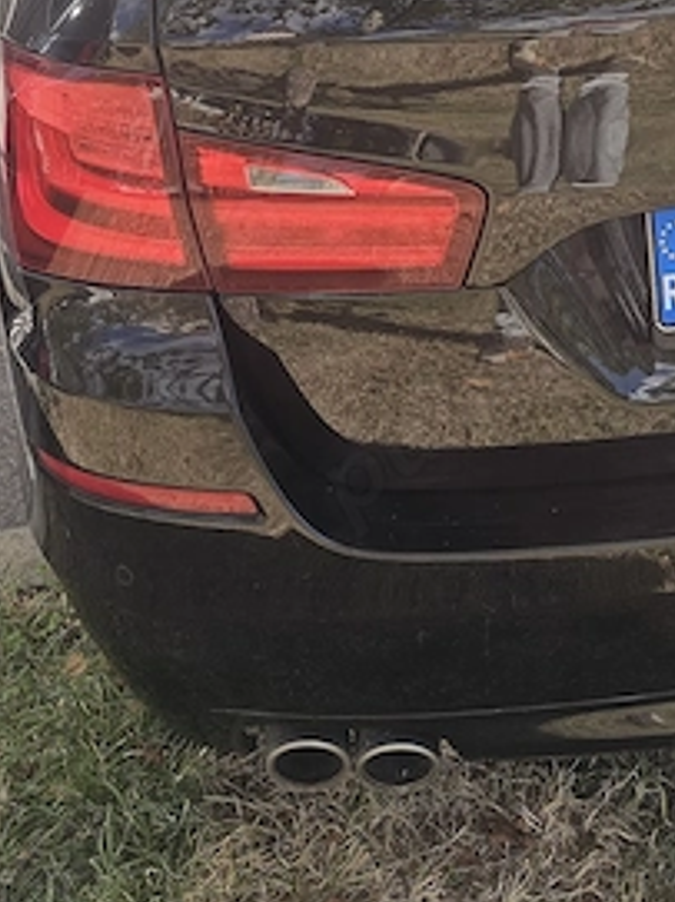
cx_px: 768
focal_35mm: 68
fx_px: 1769
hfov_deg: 20.5
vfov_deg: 26.7
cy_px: -47
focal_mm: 6.3
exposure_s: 1/180
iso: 12
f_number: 1.7
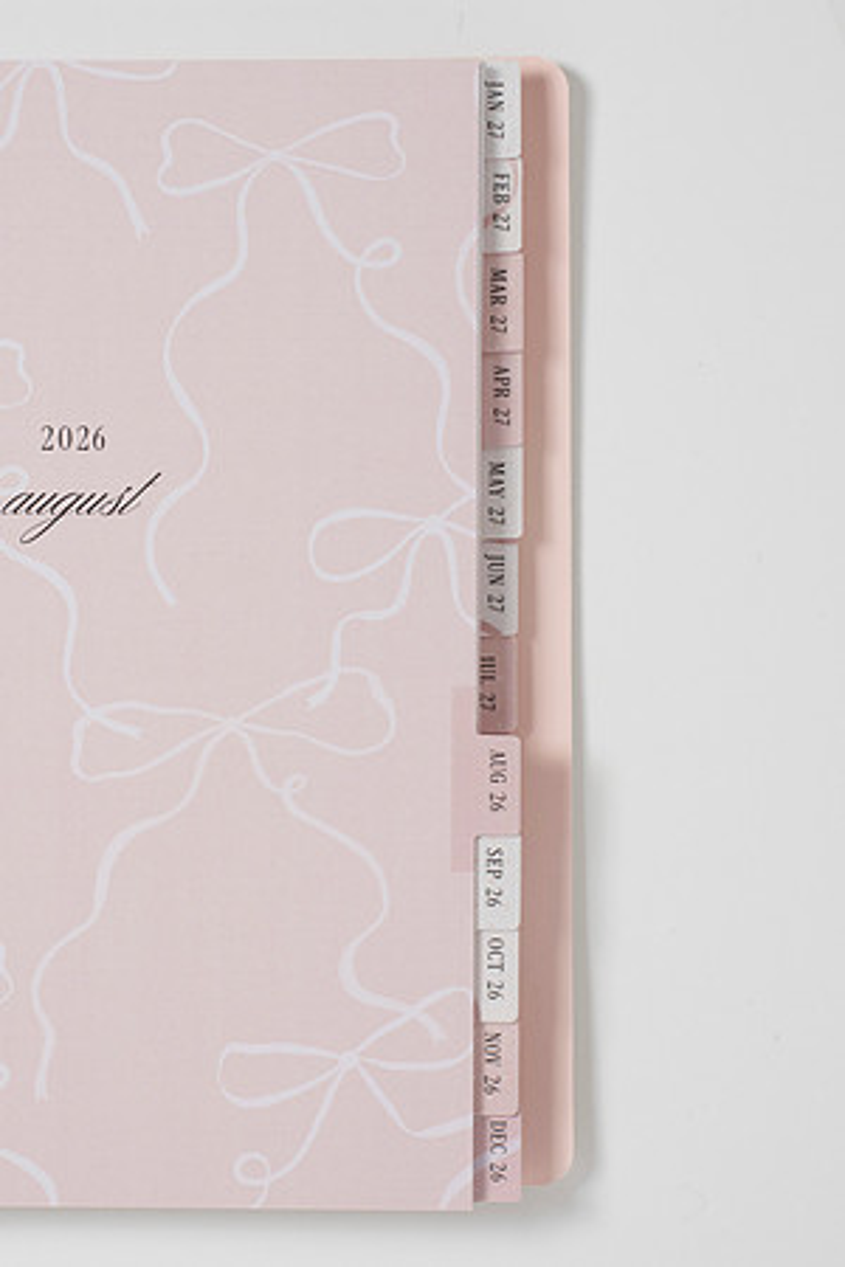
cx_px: 283
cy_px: 612
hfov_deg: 14.3
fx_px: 3356
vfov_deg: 21.4
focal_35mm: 95
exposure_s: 1/250
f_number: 10
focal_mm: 50
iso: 200
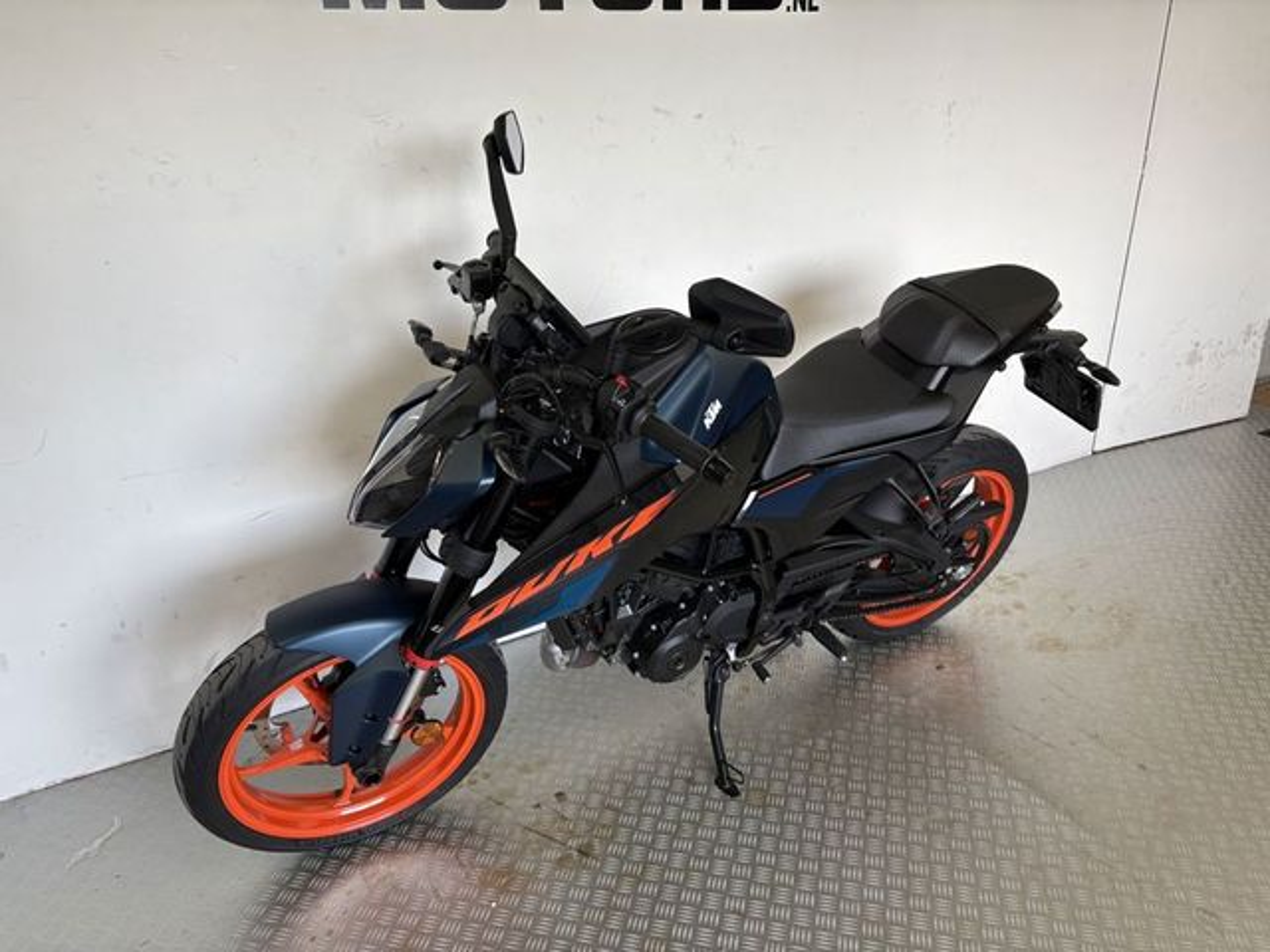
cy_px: 476
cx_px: 635
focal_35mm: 26
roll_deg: +1.5
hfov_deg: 67.3
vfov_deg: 53.1
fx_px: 954
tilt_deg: -24.0
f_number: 1.6
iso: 64
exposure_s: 1/100
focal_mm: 5.96
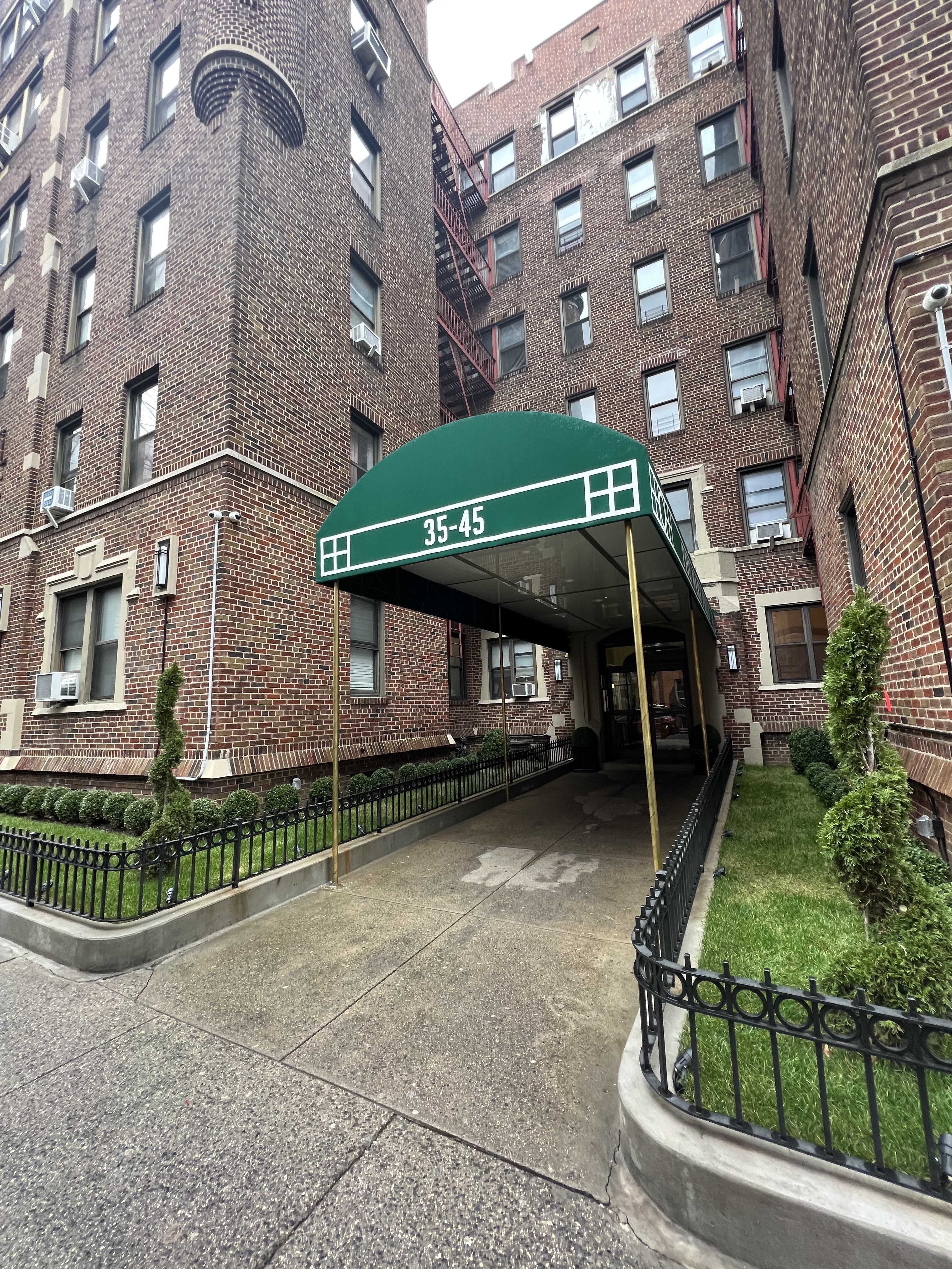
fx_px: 477
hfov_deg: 89.9
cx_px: 476
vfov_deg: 106.2
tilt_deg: +9.7
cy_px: 634
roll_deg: +2.0
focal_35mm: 13
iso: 160
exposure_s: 1/99
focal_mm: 1.57
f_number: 1.8
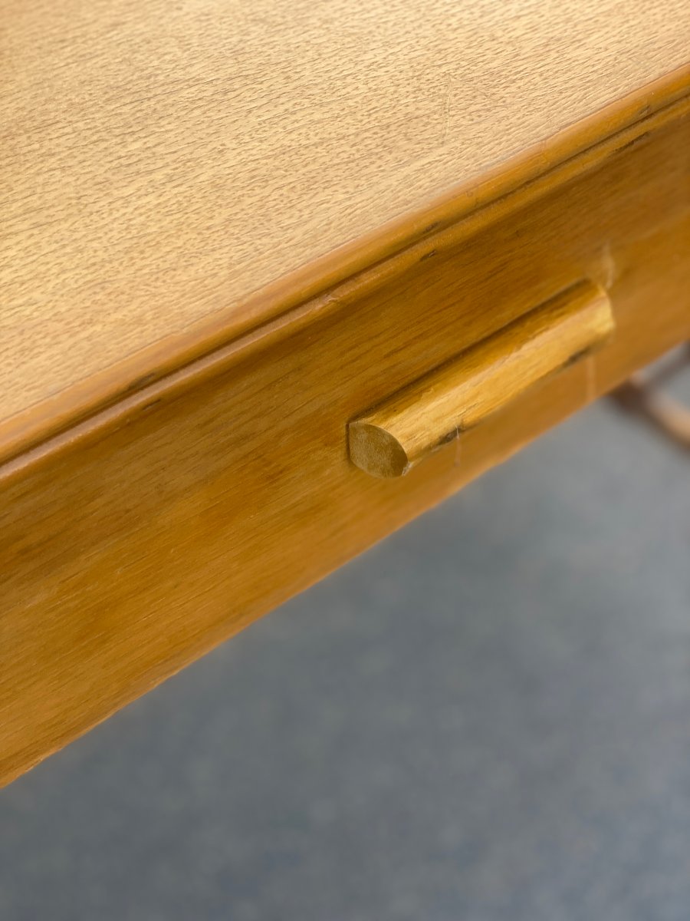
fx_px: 1382
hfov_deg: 28.0
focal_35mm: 52
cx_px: 345
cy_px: 460
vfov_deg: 36.8
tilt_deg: -45.3
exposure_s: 1/128
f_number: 2
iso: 20
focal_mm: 6
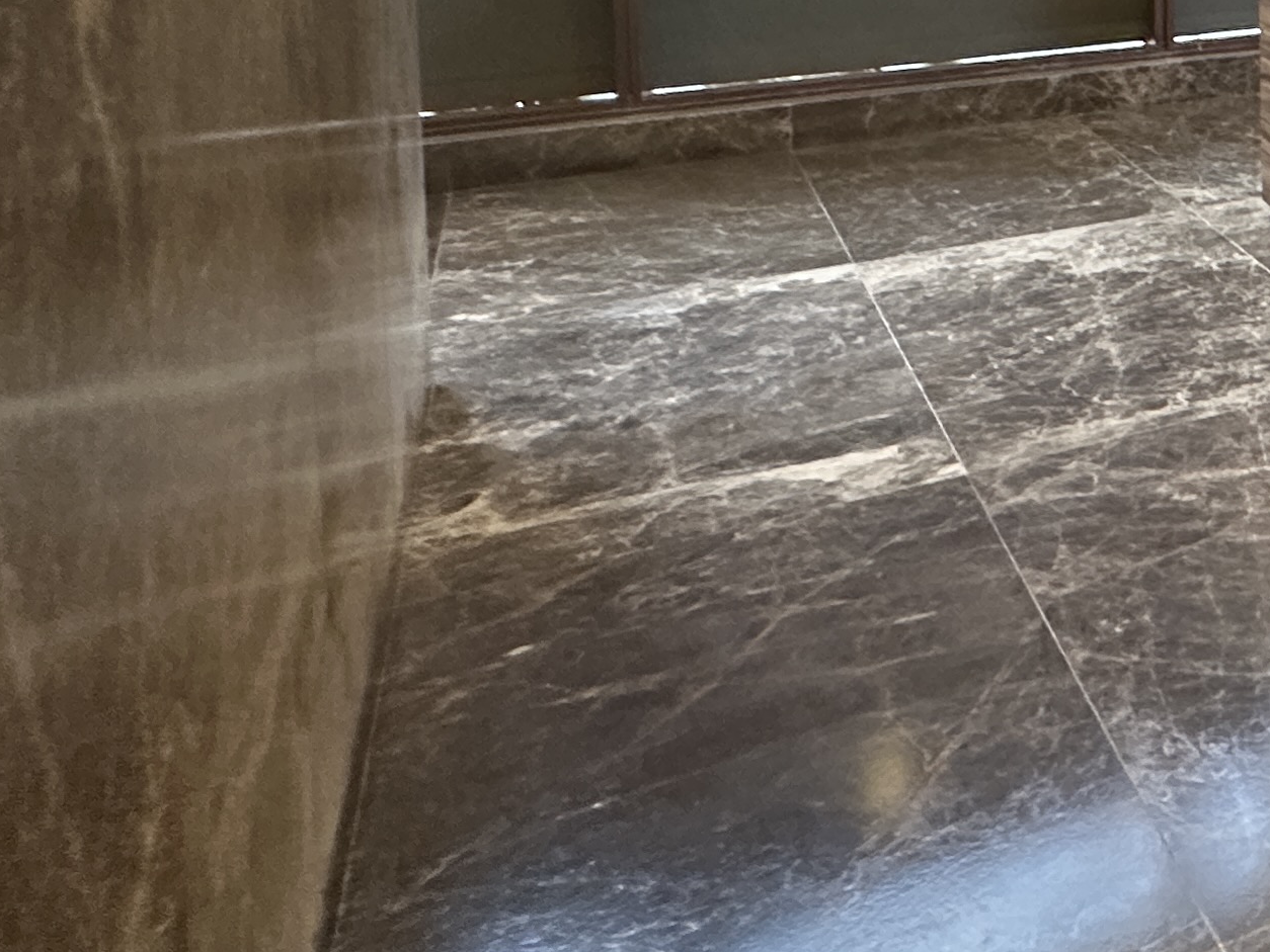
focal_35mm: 45
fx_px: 1651
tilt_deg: -5.2
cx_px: 1787
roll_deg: -1.4
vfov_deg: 28.5
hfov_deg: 29.9
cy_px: -156
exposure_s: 1/60
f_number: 2.2
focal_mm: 2.22
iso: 500
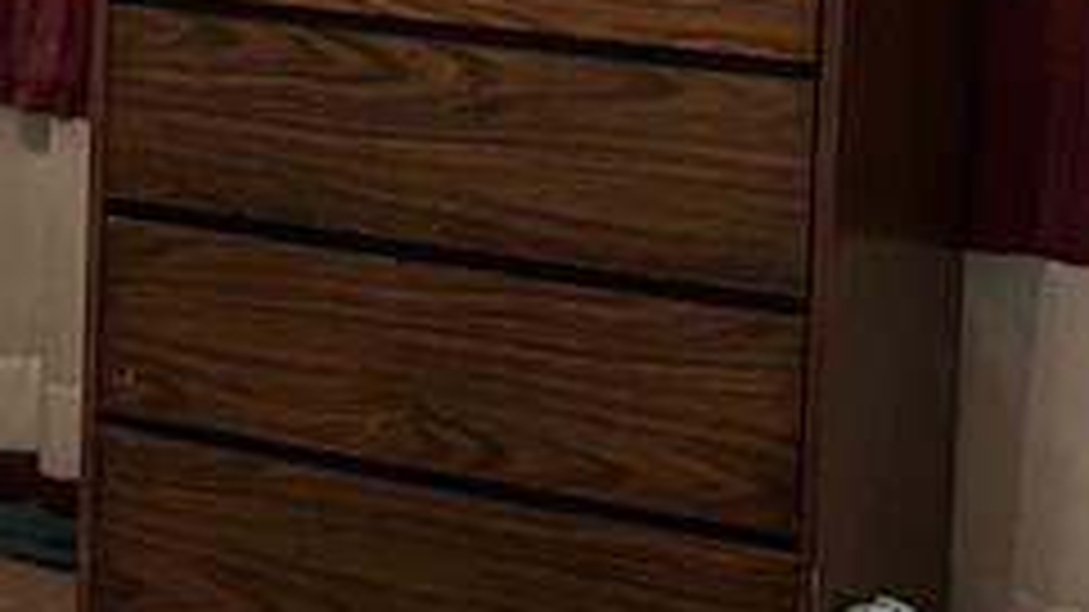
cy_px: -207
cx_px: -72
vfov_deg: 9.9
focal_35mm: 120
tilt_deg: -5.3
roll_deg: -3.2
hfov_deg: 17.3
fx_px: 3464
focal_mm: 5.96
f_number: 1.6
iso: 500
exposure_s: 1/30
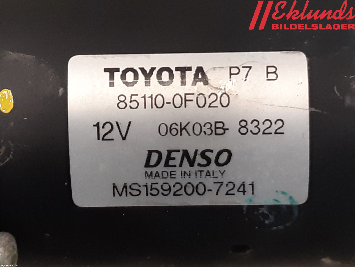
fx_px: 267
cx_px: 178
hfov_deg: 67.3
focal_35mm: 26
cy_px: 134
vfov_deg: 53.1
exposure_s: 1/50
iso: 160
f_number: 1.7
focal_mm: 3.93
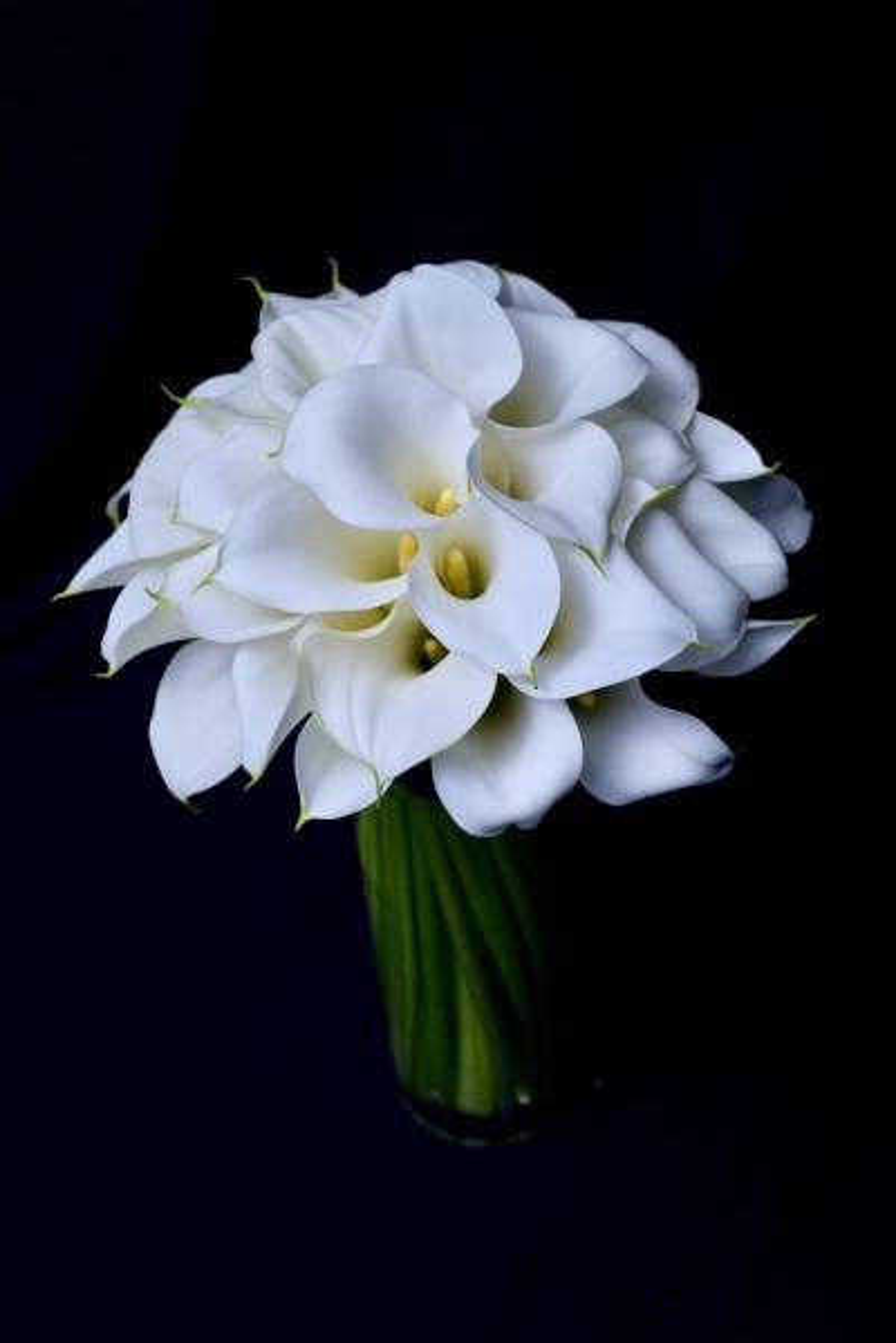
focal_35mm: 39
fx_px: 1456
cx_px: 448
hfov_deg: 34.2
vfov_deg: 49.6
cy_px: 672
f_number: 7.1
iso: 1600
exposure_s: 1/125
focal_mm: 39
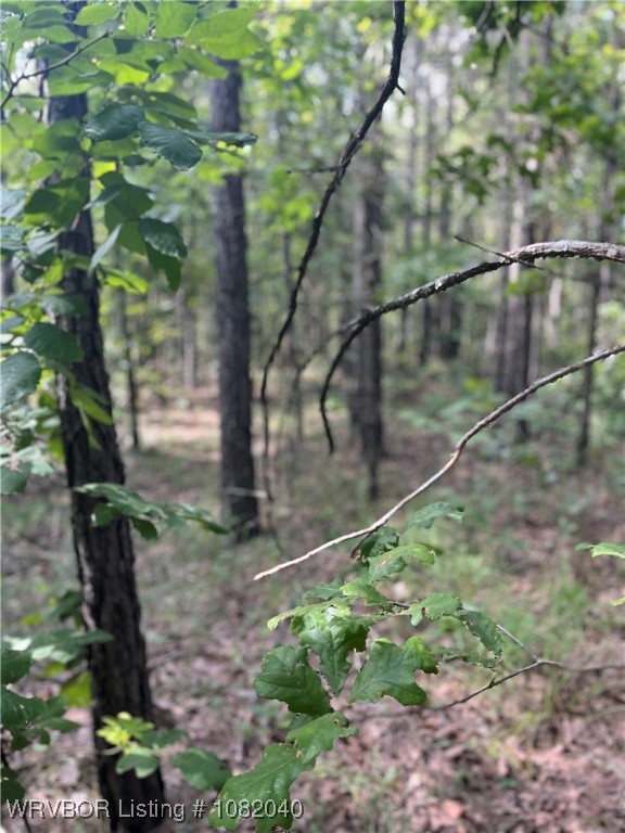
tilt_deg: -9.6
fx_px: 626
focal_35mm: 26
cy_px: 416
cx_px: 312
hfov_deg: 53.1
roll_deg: +1.5
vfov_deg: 67.3
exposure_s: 1/121
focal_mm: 5.1
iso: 80
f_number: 1.6
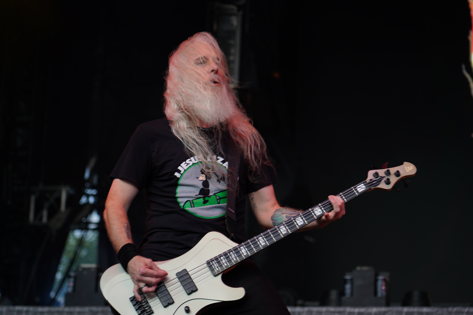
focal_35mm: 105
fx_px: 1379
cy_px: 158
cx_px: 236
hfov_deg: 19.5
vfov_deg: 13.0
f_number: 4
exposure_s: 1/125
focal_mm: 105
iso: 125
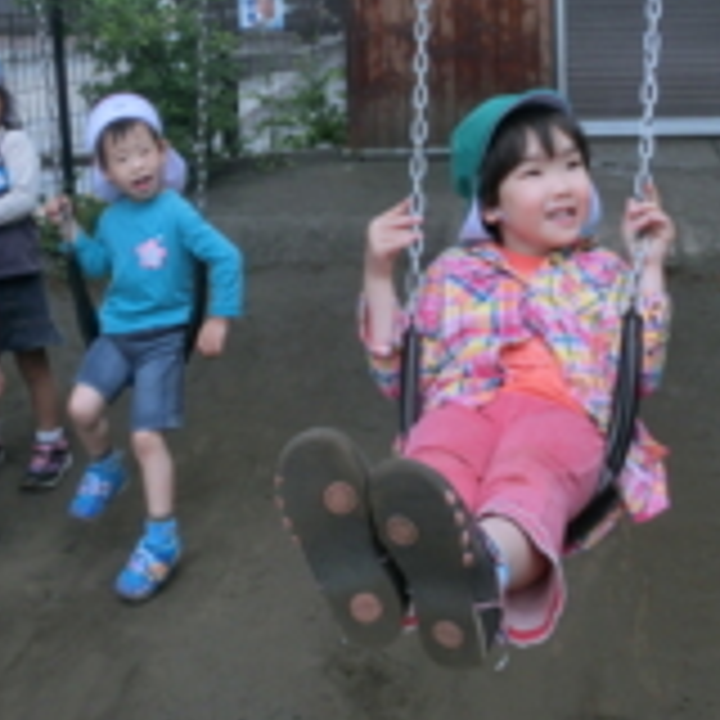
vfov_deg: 30.9
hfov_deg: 32.2
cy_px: 90
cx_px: 310
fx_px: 1247
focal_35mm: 53
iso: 80
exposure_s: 1/500
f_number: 3
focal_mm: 4.24
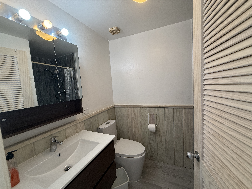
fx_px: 102
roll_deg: +3.9
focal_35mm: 14
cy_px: 94
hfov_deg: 102.1
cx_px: 126
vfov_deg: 85.7
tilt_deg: -3.8
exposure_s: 1/120
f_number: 2.2
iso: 160
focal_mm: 2.22
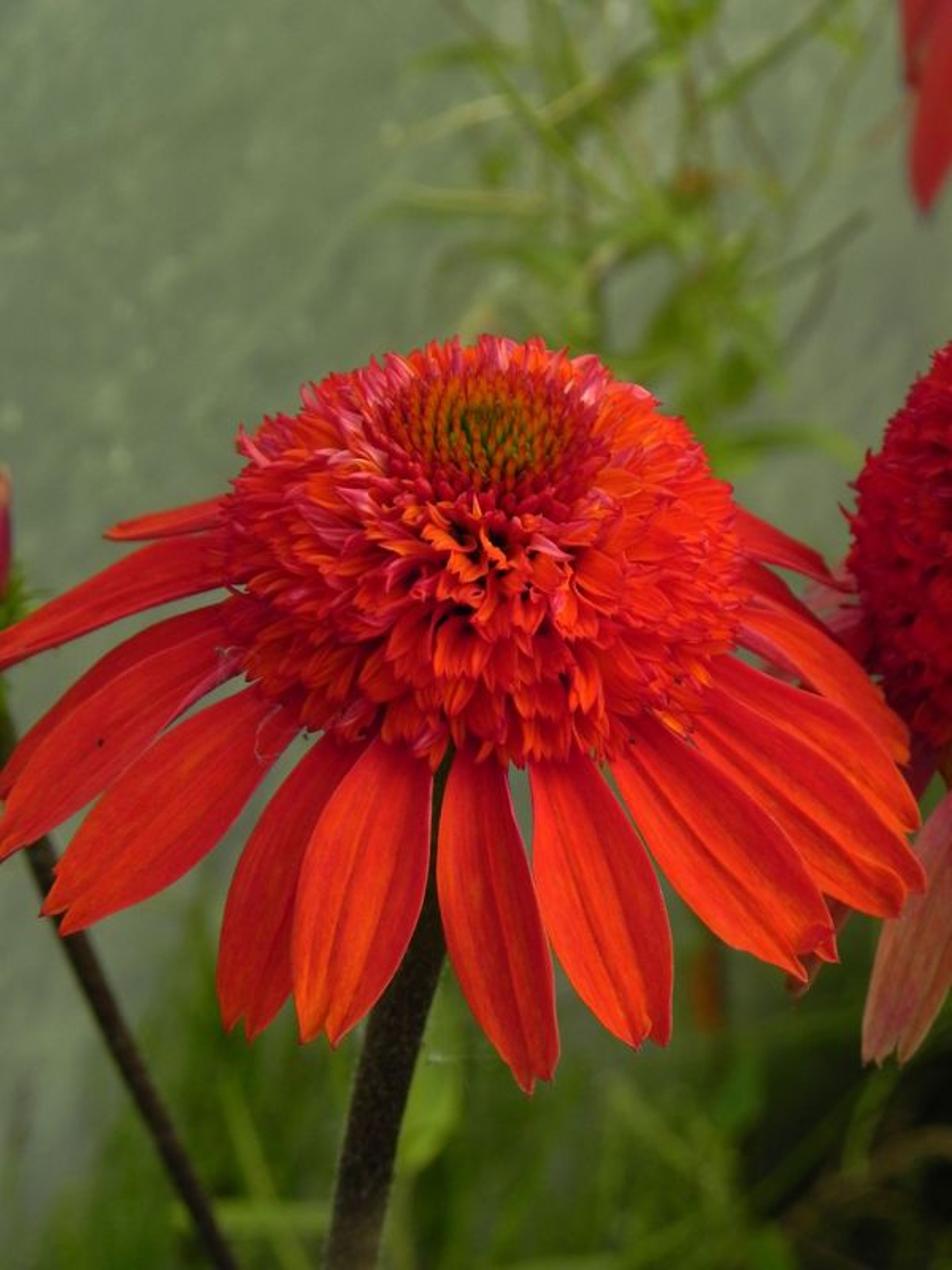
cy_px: 635
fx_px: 5940
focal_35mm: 162
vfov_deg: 12.2
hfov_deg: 9.2
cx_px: 476
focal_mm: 28.8
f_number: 5
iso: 160
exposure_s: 1/500
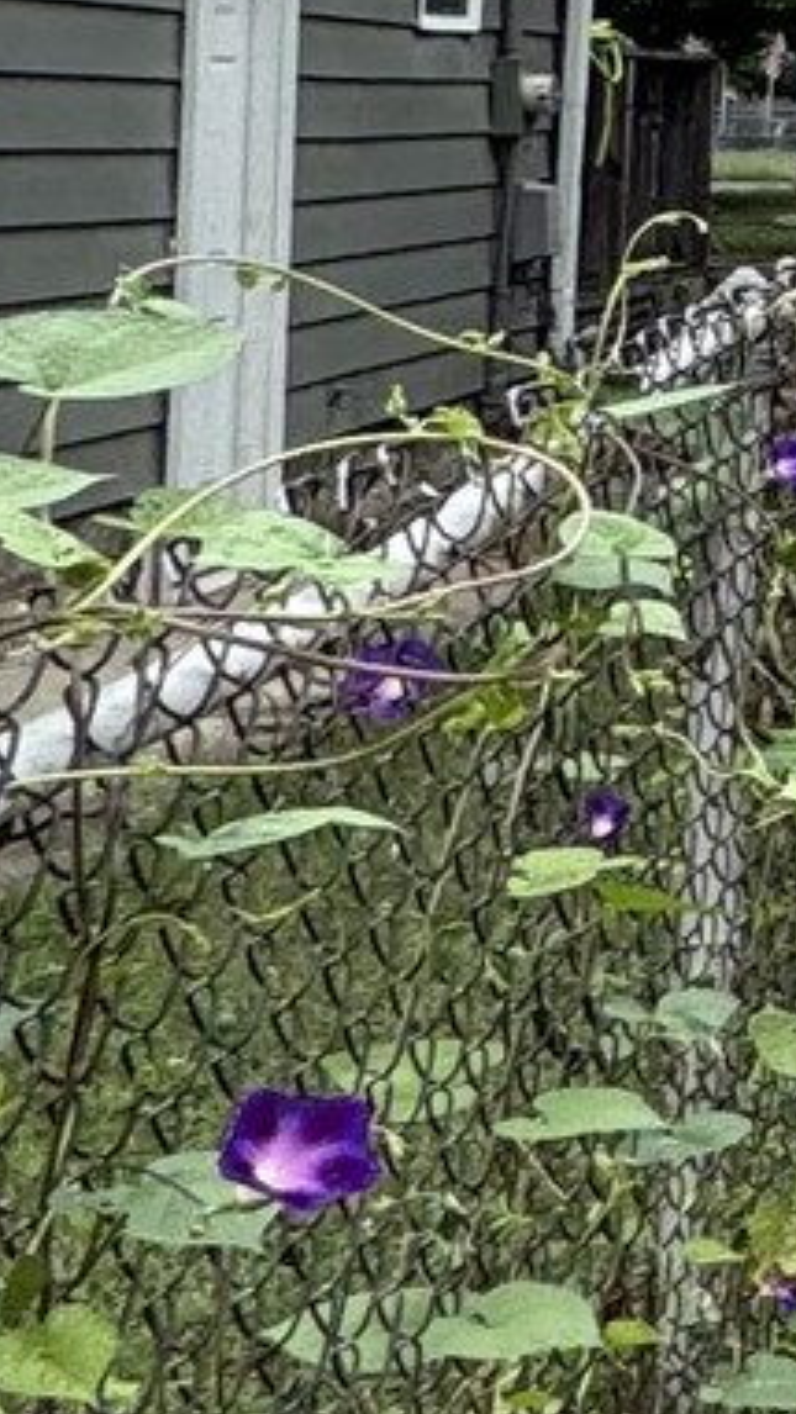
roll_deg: -0.3
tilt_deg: +4.1
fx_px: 3451
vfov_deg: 22.2
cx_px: 3162
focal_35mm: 92
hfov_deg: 8.1
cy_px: -52
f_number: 2.2
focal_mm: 2.22
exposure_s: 1/657
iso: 40
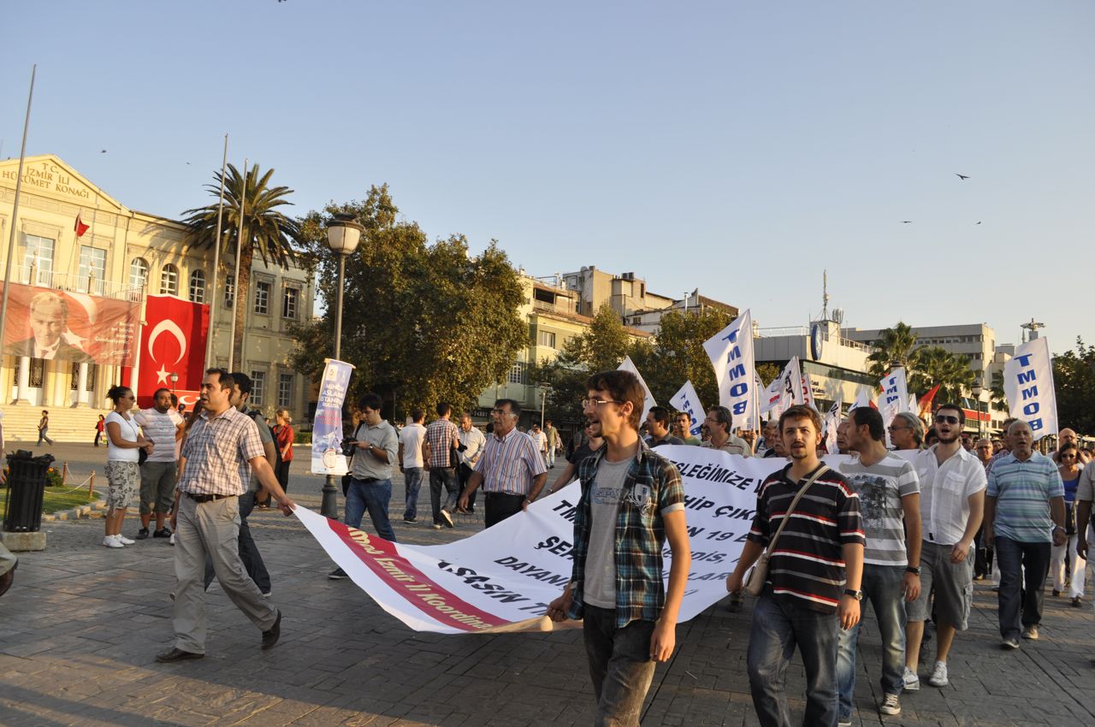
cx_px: 548
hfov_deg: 67.4
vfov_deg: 47.8
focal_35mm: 27
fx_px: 820
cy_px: 364
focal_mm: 18
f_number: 7.1
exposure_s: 1/200
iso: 200
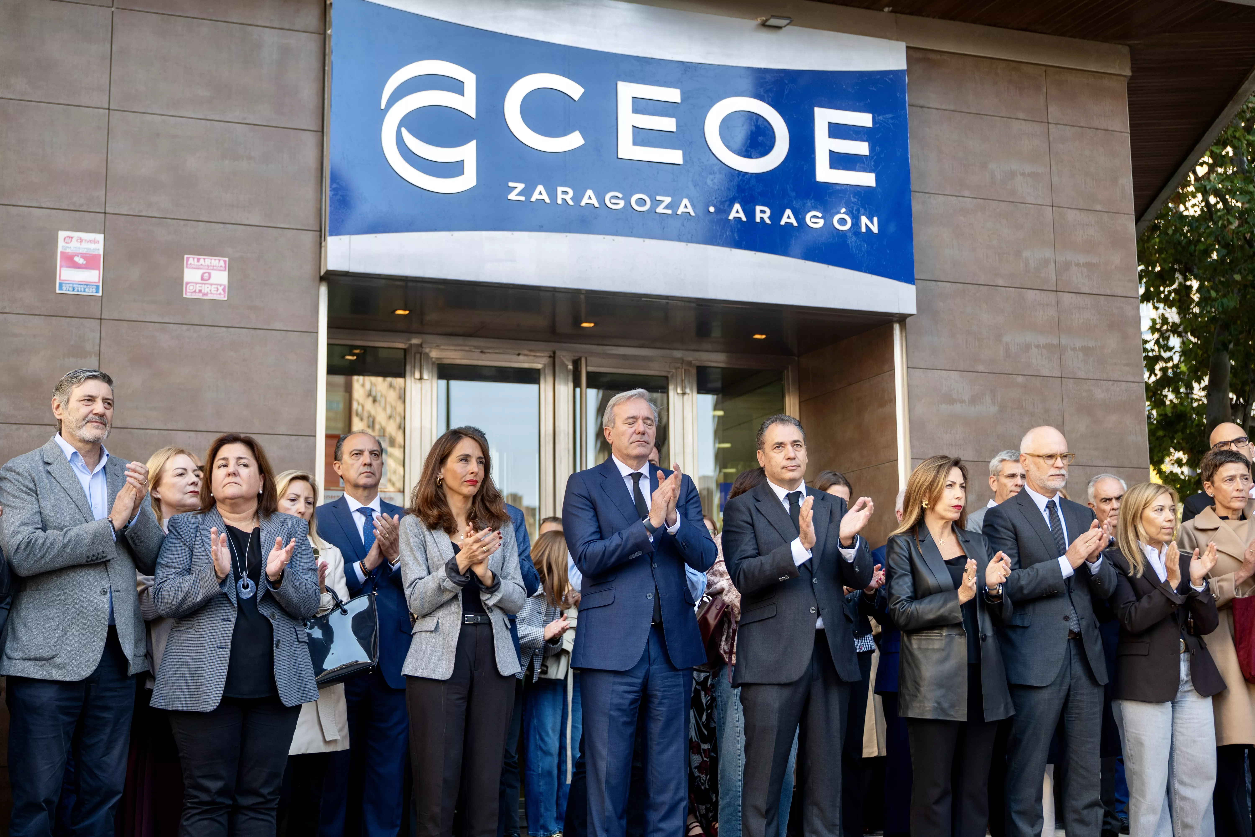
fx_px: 1708
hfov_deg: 40.3
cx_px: 628
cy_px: 418
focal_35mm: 49
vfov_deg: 27.5
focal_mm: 49
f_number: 3.6
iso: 250
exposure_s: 1/250
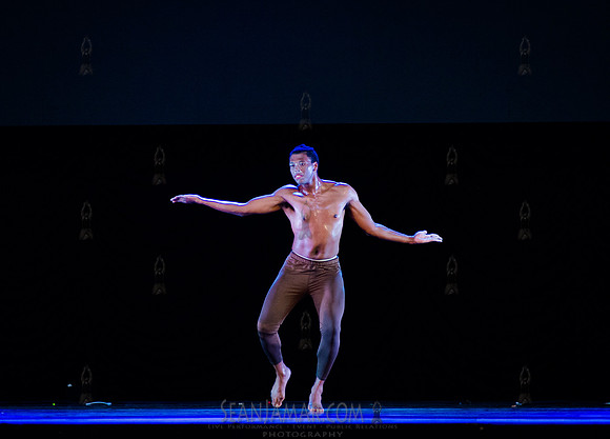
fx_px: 4745
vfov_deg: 5.3
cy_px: 235
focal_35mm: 273
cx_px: 317
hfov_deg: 7.4
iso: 3200
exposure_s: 1/1000
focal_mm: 200
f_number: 2.8
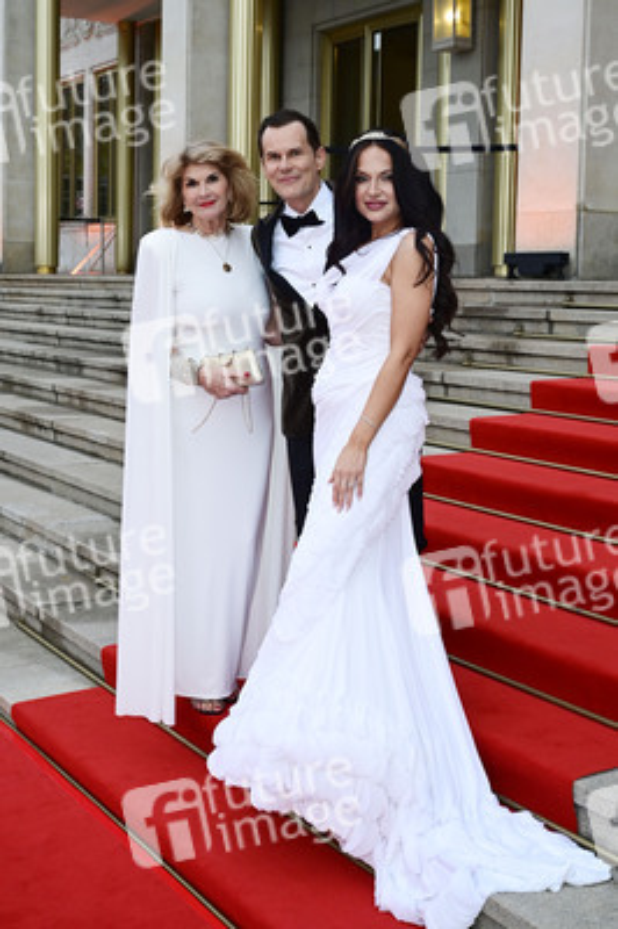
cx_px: 309
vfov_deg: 48.5
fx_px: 1032
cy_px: 464
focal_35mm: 40
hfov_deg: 33.3
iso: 1800
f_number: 5.6
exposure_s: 1/200
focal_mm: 40
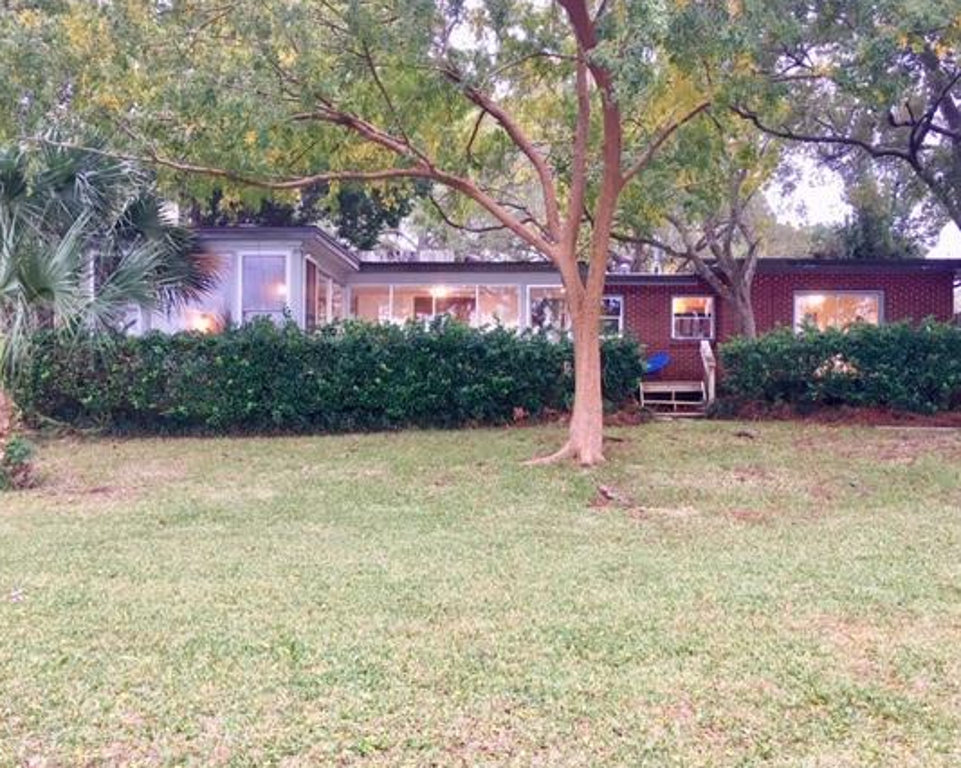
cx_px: 503
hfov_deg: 52.8
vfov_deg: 43.3
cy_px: 400
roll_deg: -0.6
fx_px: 967
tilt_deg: +2.1
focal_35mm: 34
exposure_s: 1/15
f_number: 2.2
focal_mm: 4.15
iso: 25
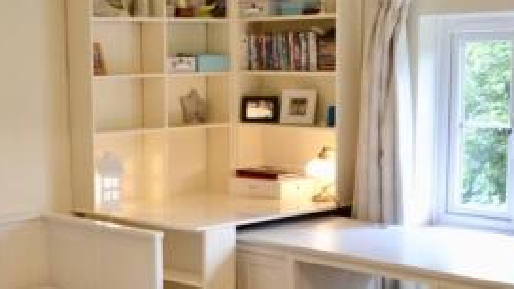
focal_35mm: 68
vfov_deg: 17.5
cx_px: 160
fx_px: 927
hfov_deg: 30.7
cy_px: 254
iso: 400
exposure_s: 1/60
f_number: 3.5
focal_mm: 18
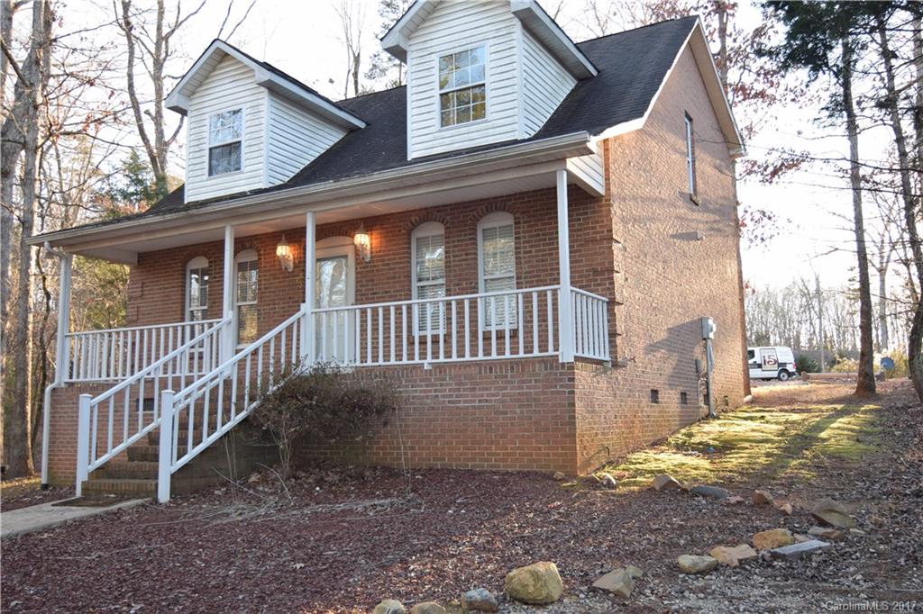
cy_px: 307
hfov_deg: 59.5
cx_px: 462
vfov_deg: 41.7
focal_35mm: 32
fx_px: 807
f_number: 5.6
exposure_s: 1/125
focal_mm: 21
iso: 400
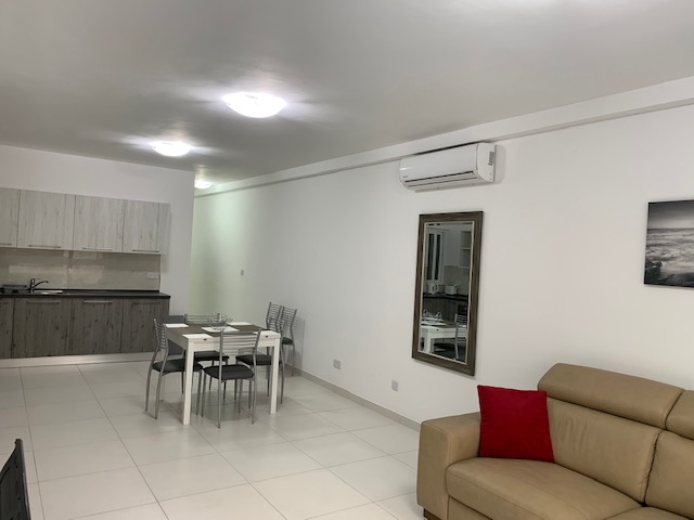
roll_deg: -3.8
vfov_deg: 53.1
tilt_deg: -0.6
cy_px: 260
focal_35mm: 26
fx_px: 521
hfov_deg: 67.3
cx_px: 347
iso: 50
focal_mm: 4.25
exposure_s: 1/50
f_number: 1.8
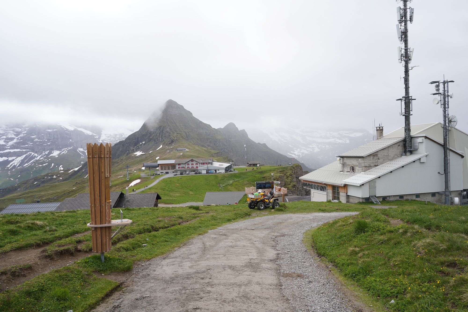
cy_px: 156
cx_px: 234
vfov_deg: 53.1
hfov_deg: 73.7
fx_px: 312
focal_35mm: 24
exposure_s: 1/100
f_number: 11
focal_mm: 24
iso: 100
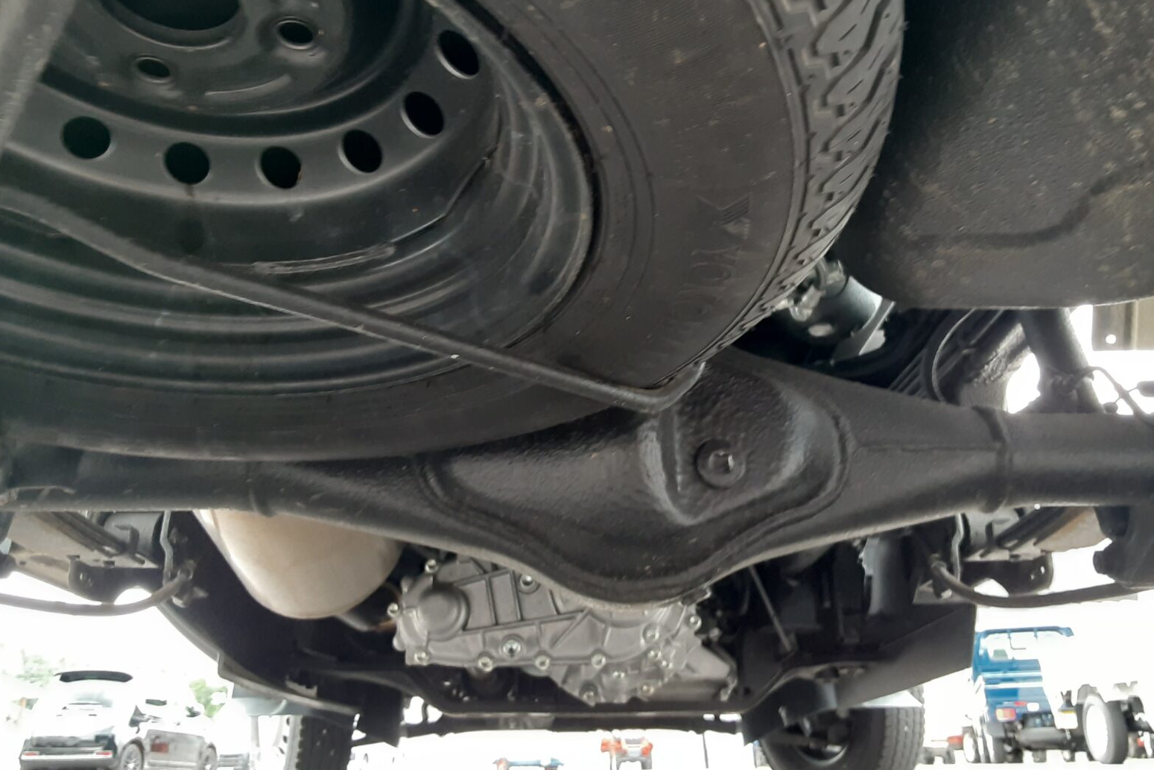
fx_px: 930
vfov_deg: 44.9
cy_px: 347
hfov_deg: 63.6
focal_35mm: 29
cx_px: 592
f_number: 1.9
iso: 200
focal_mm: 2.91
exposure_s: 1/50
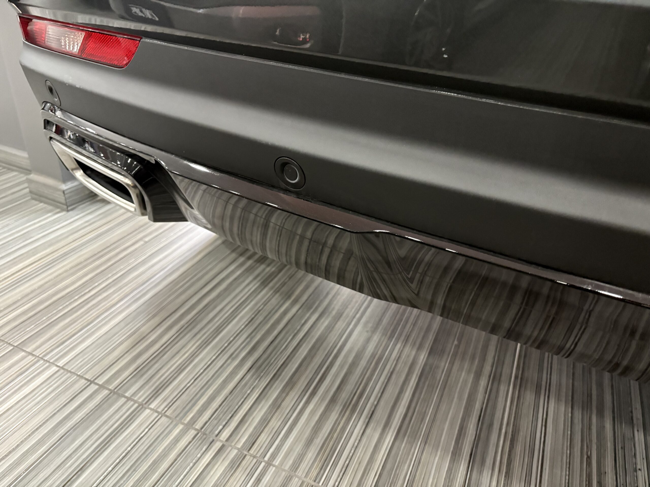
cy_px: 244
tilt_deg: -31.0
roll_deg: -2.9
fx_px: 488
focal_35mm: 26
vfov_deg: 53.1
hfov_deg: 67.3
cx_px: 325
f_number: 1.6
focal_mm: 5.96
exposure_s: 1/33
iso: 640
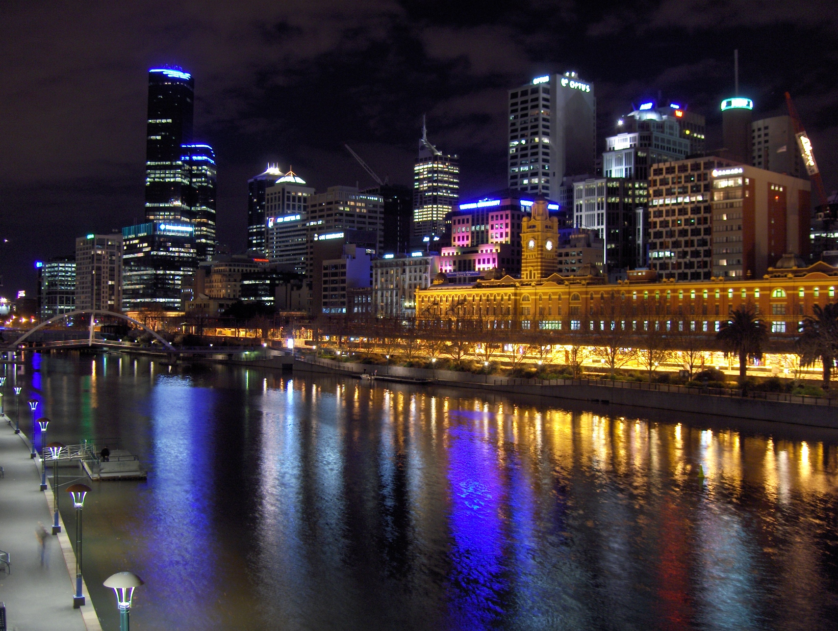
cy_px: 316
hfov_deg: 47.8
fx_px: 945
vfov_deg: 36.9
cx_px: 419
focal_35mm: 39
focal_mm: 8
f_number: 2.8
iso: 100
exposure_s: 1.76
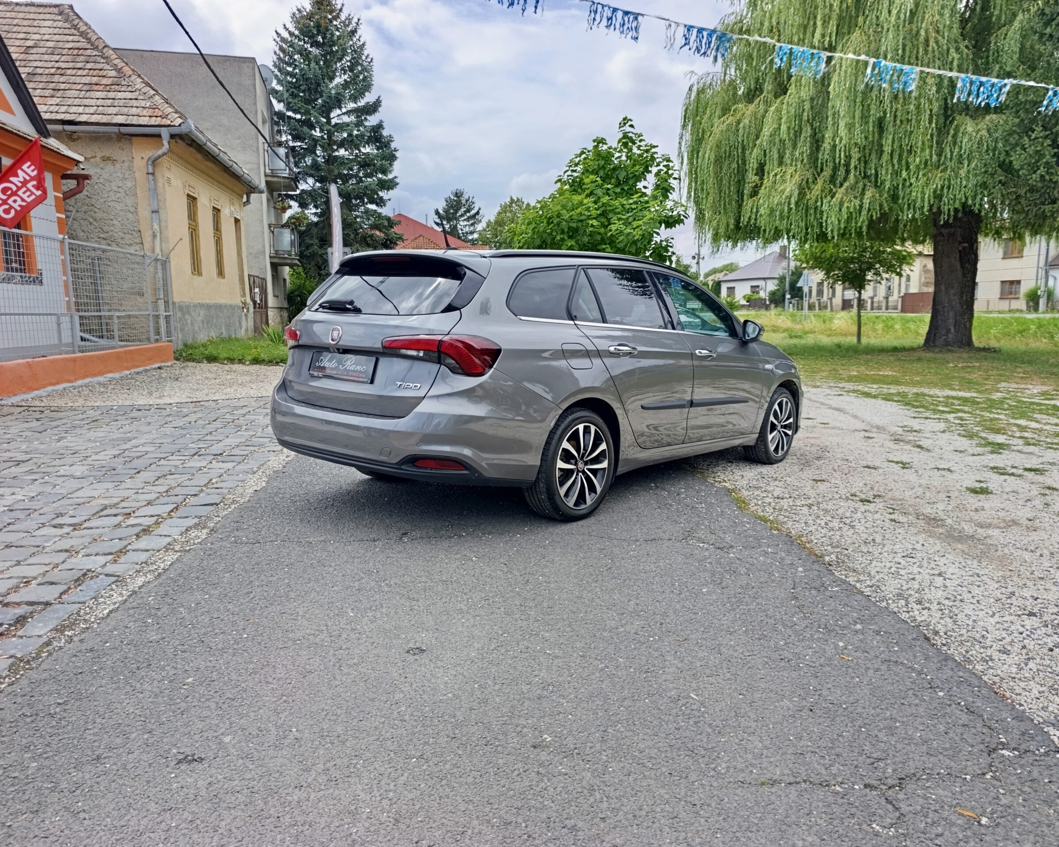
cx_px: 552
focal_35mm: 24
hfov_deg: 70.2
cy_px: 425
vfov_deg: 58.8
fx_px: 752
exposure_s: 1/322
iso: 50
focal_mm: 6.14
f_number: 1.6
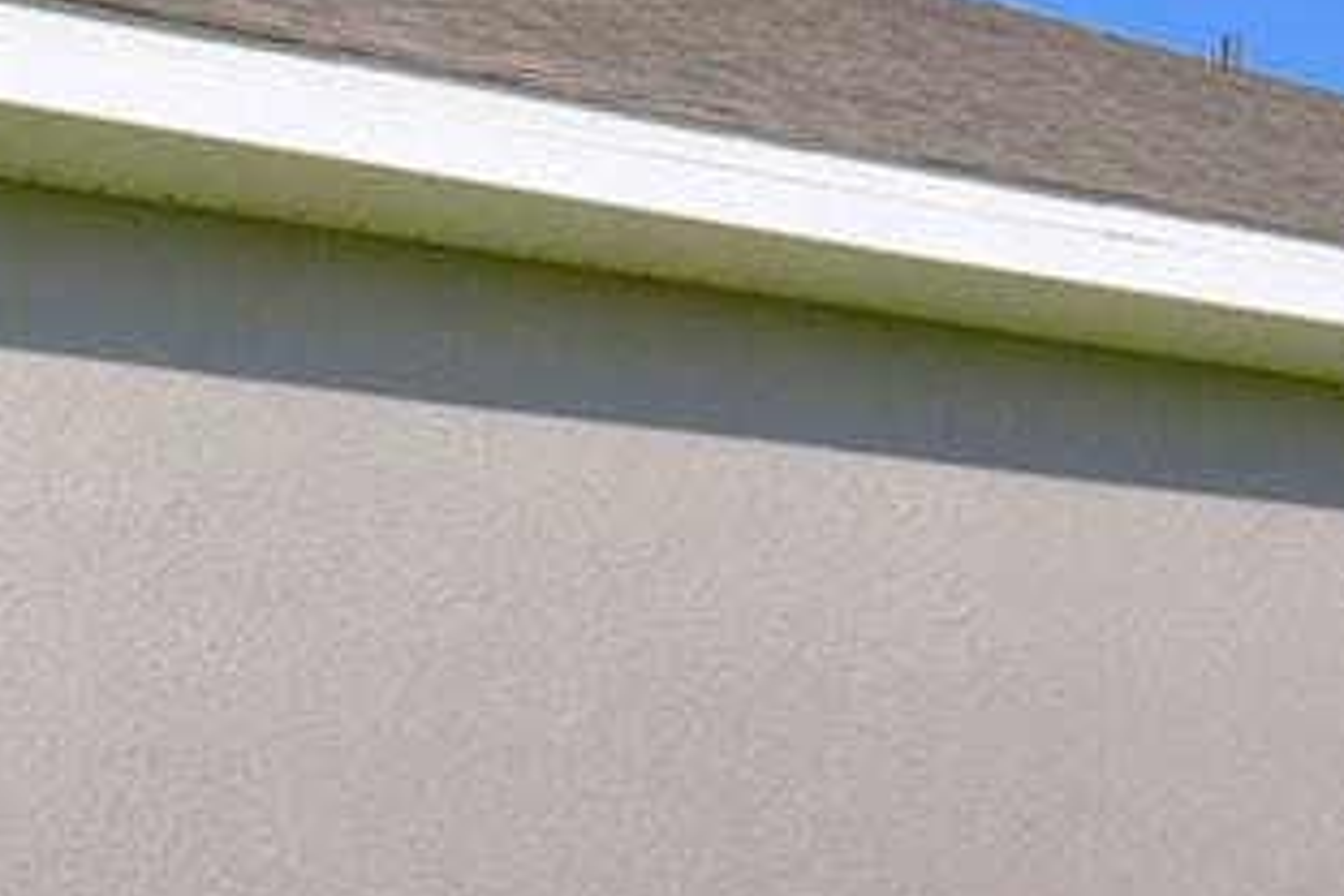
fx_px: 2874
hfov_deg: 26.1
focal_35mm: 77
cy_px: 1042
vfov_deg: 17.0
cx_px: 375
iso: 100
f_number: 4.5
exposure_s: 1/1600
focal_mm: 10
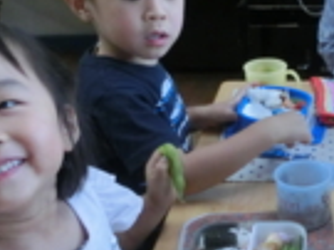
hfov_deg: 25.9
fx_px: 684
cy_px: 163
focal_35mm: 71
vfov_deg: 20.6
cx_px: 341
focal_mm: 4.24
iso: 400
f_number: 3
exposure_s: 1/125
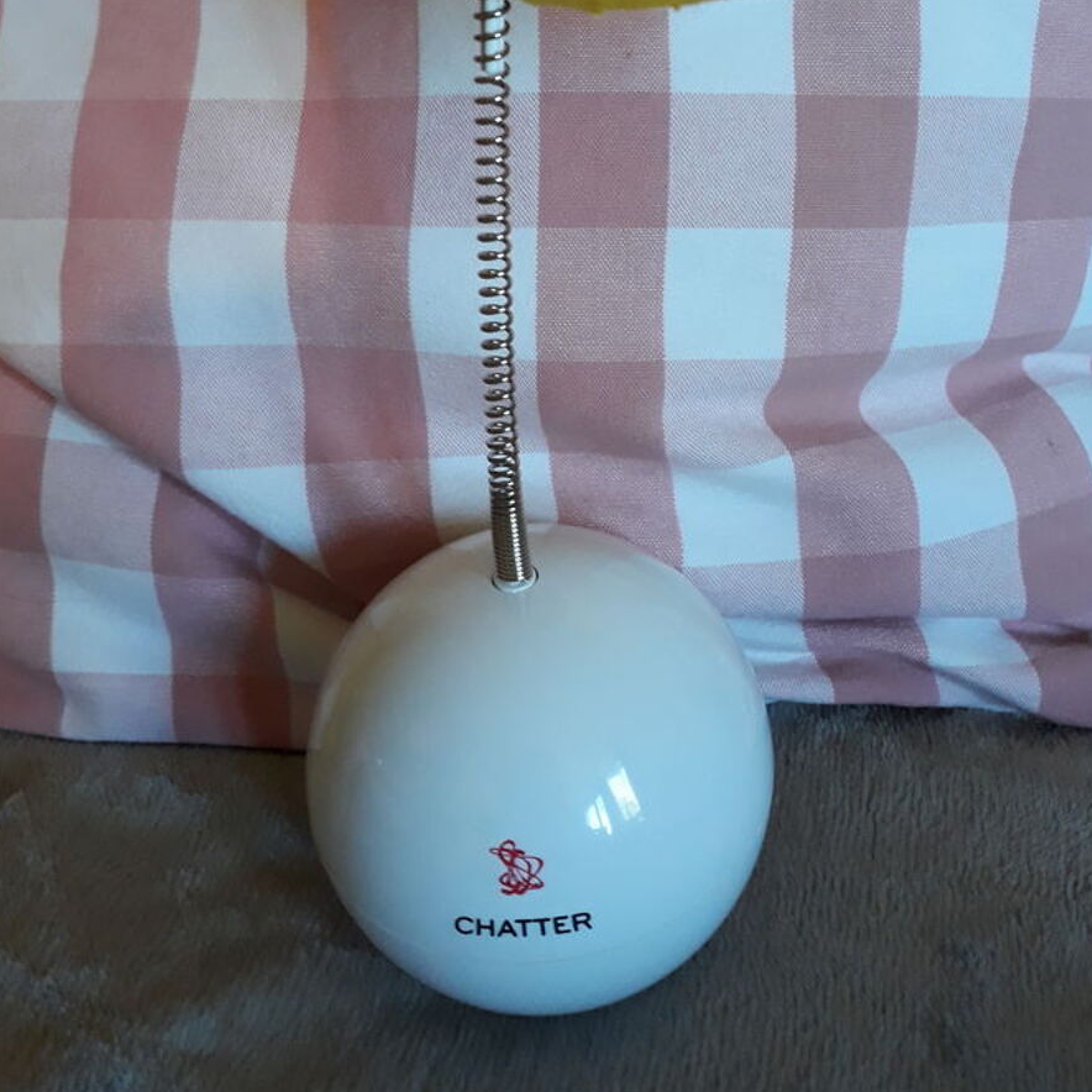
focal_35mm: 36
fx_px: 1285
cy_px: 302
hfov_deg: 46.0
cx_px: 530
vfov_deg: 44.8
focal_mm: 3.71
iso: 250
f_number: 1.7
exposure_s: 1/50
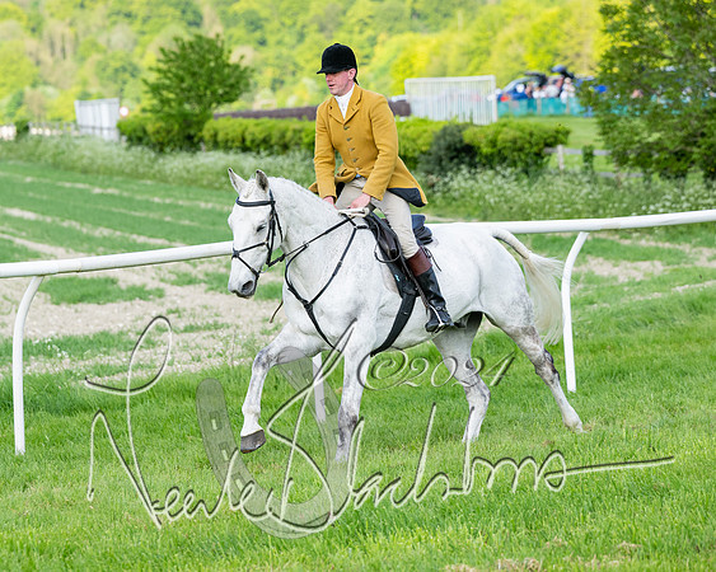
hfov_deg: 11.0
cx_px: 304
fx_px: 3716
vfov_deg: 8.8
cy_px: 240
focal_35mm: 175
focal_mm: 125
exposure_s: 1/1250
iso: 400
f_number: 4
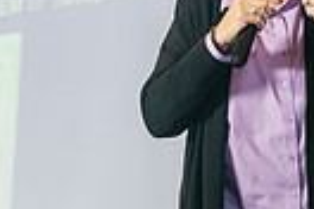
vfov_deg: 2.8
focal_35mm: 491
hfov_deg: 4.2
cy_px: 103
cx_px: 252
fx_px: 4282
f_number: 3.2
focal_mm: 112
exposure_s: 1/200
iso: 1600
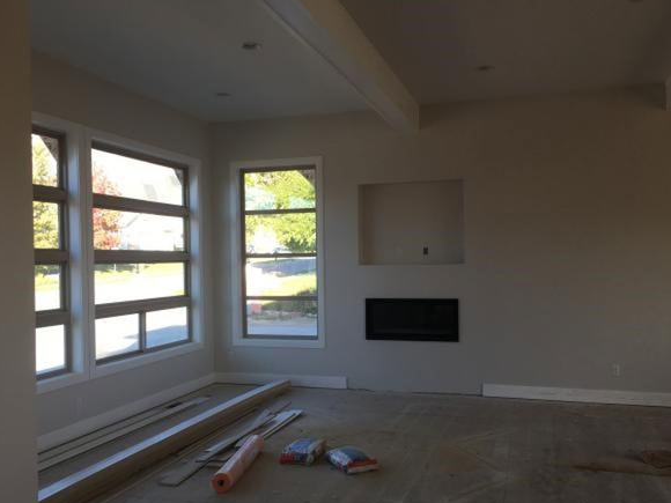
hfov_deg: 56.8
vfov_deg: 44.1
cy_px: 268
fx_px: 620
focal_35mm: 32
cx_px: 347
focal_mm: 4.15
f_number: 2.2
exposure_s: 1/120
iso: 32
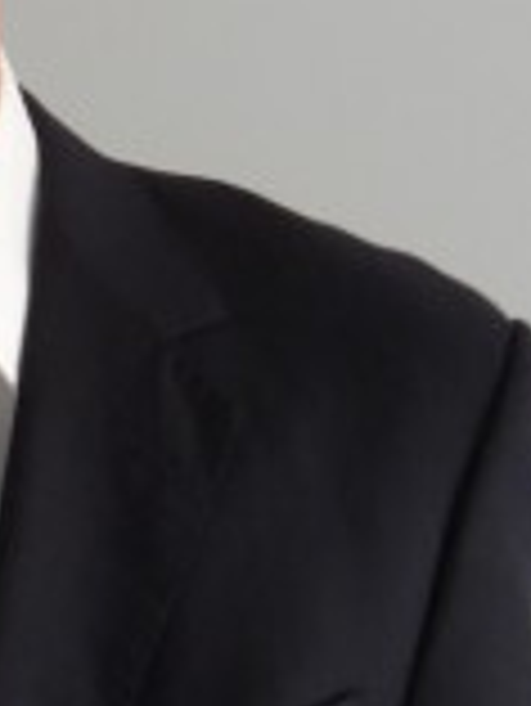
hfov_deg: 9.0
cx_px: -194
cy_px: 130
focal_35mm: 163
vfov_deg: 12.1
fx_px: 3329
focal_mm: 8.9
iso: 800
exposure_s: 1/6
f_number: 8
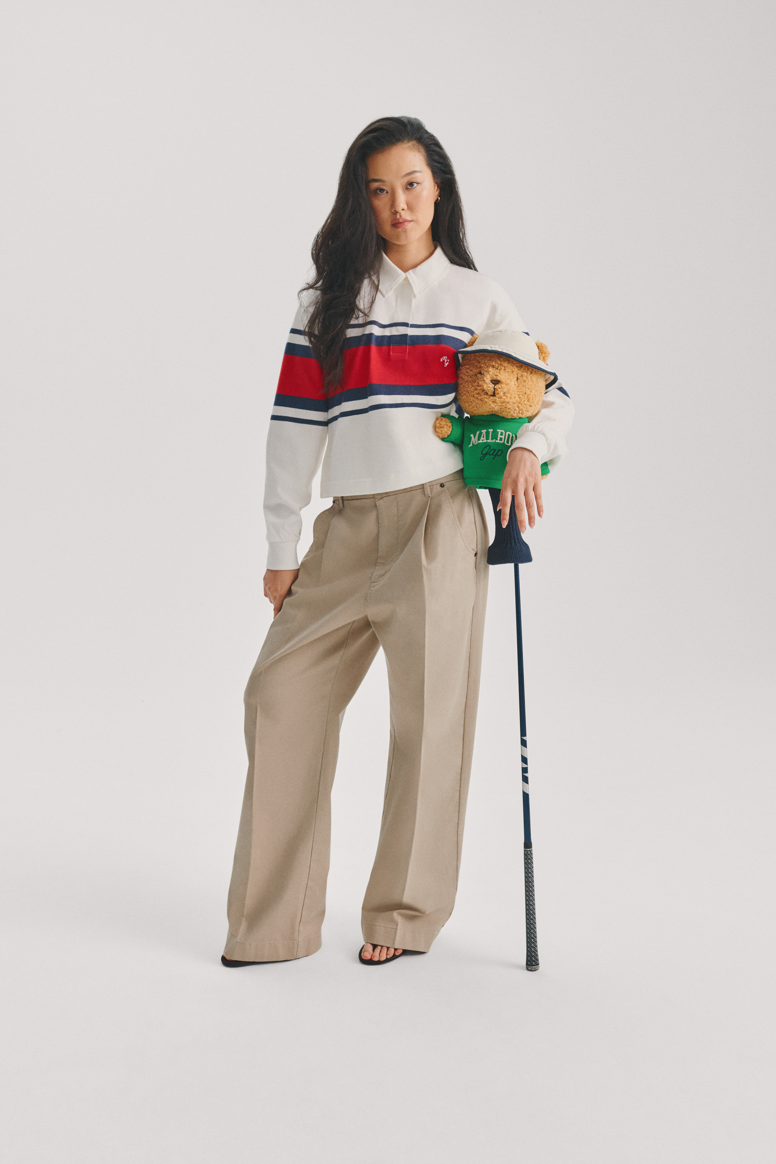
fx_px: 1358
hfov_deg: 31.9
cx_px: 388
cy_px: 582
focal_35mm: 42
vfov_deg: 46.4
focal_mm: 35
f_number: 5
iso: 320
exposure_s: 1/160
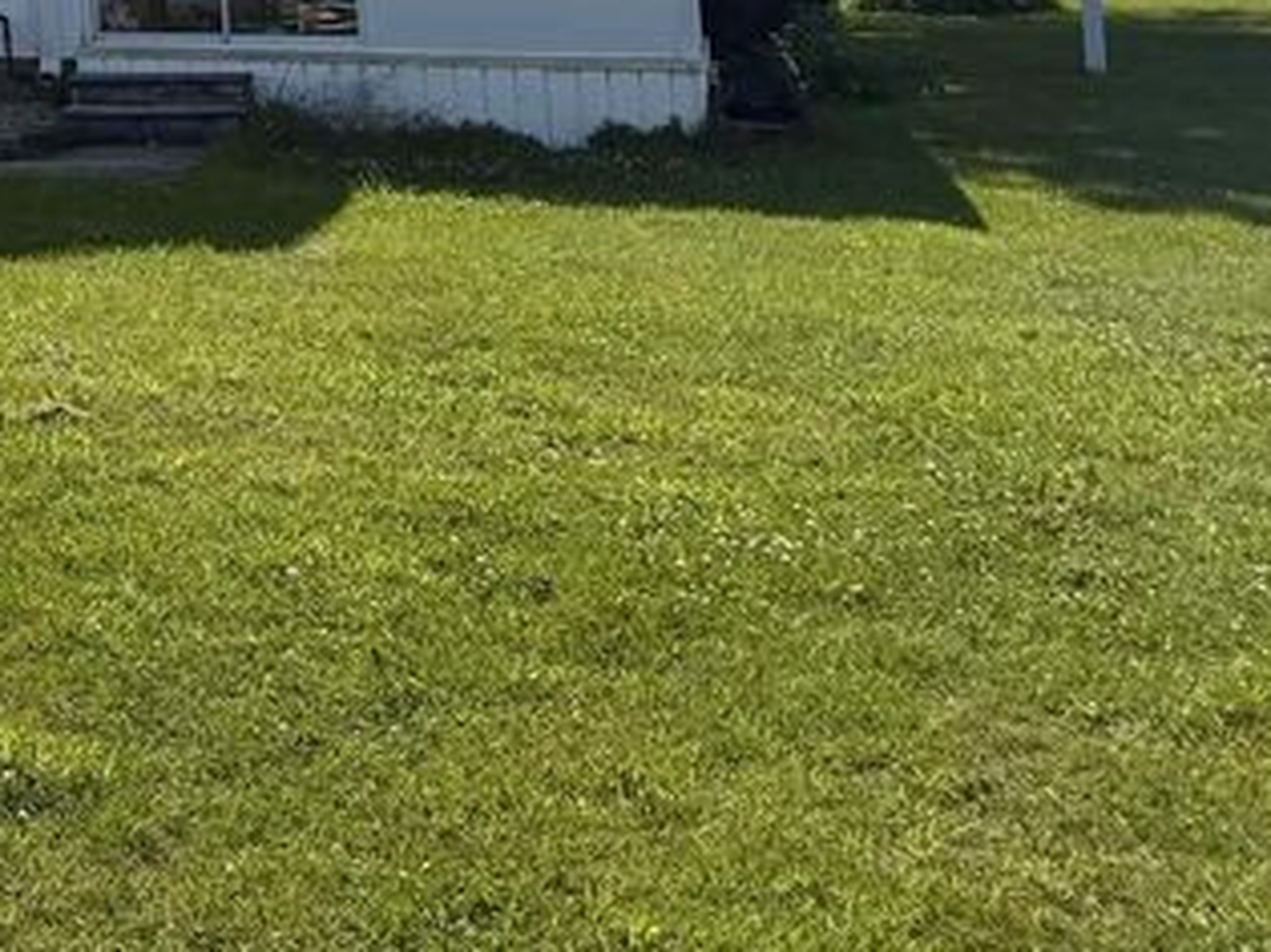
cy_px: -520
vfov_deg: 16.9
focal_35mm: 78
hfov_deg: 21.0
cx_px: -670
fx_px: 2863
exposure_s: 1/10309
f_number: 1.78
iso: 100
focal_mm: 6.76
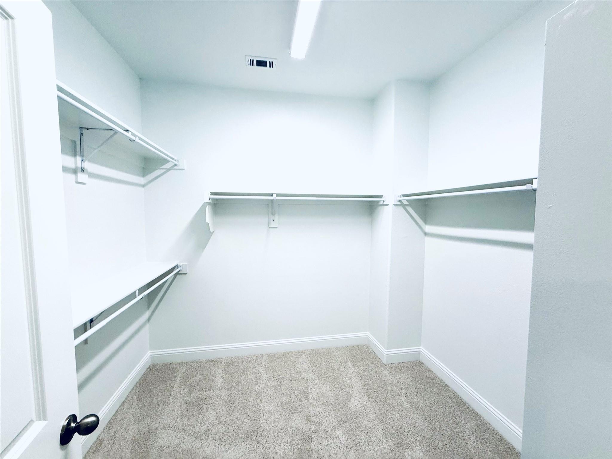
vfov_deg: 85.7
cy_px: 230
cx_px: 306
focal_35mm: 14
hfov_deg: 102.1
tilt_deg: -3.4
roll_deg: -0.2
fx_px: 248
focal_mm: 2.22
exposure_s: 1/120
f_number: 2.2
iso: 80
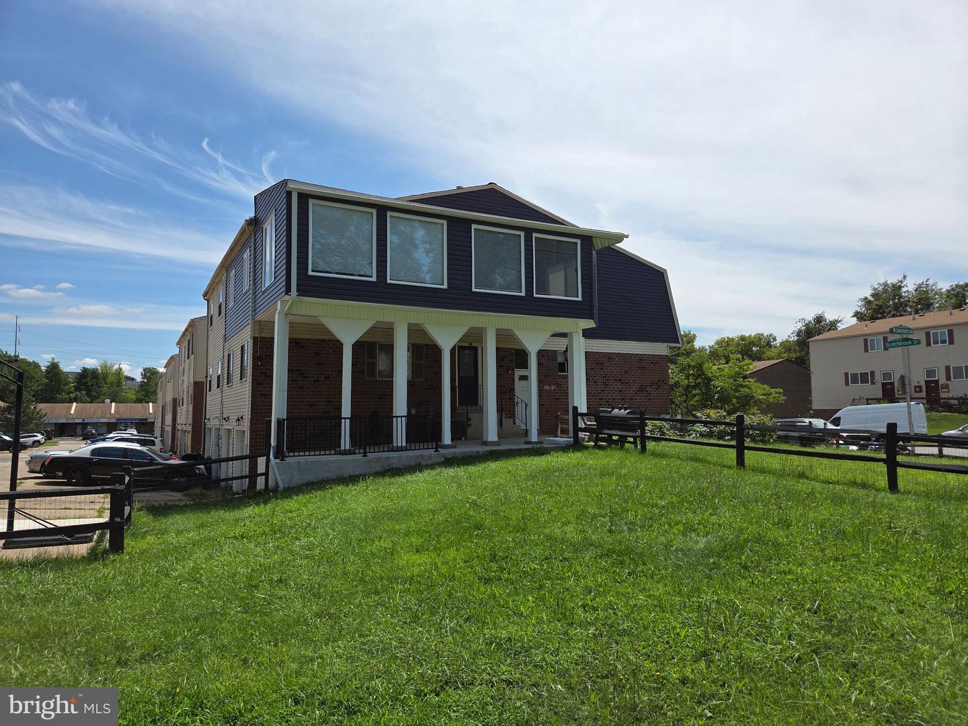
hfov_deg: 73.9
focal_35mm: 23
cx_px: 484
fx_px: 643
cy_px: 363
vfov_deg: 58.9
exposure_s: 1/6618
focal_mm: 5.4
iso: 80
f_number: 1.8
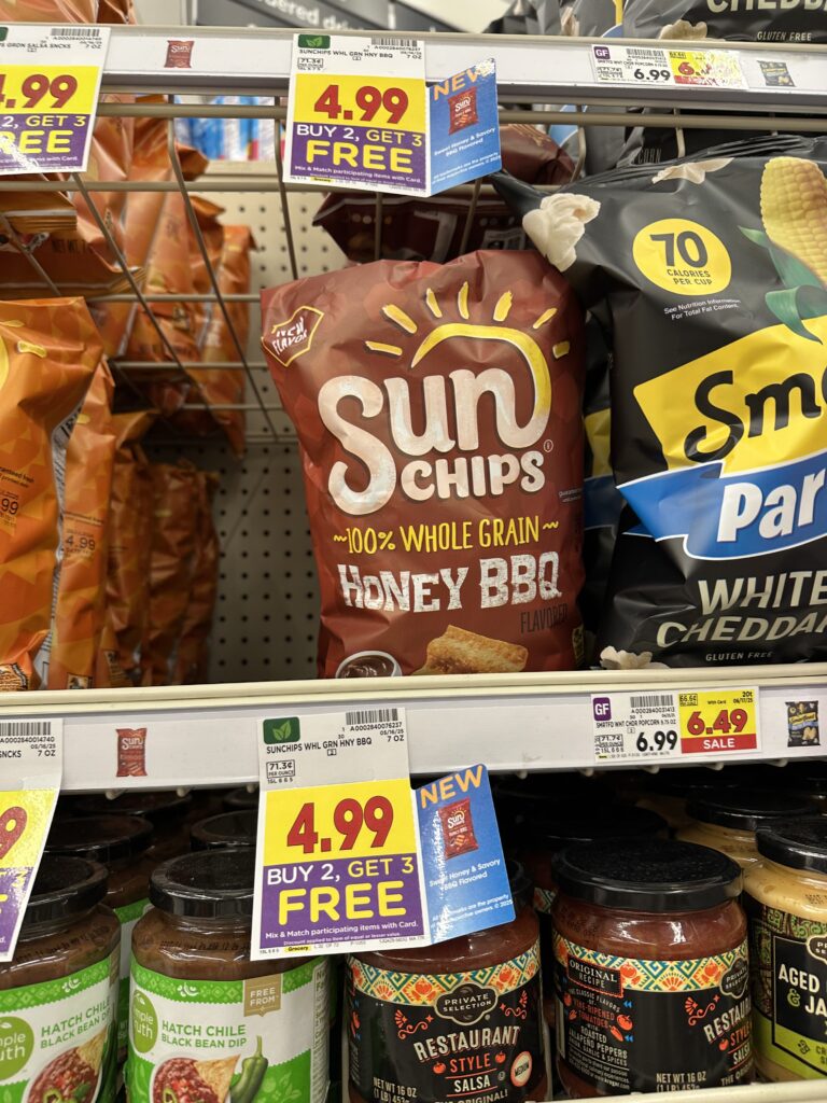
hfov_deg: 56.8
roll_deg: +1.6
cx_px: 414
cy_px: 552
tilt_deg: +4.4
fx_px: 765
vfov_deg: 71.6
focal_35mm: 24
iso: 125
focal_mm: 6.86
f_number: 1.78
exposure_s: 1/63
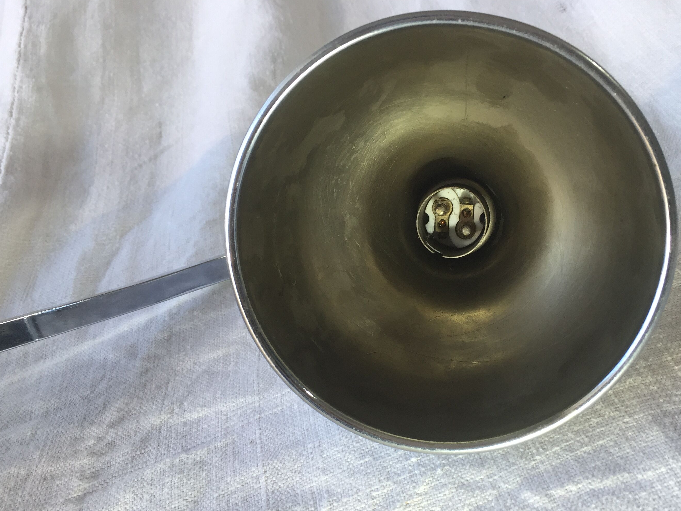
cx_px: 393
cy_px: 306
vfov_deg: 39.5
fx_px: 708
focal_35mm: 36
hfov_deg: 51.2
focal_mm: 4.15
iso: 50
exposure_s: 1/120
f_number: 2.2
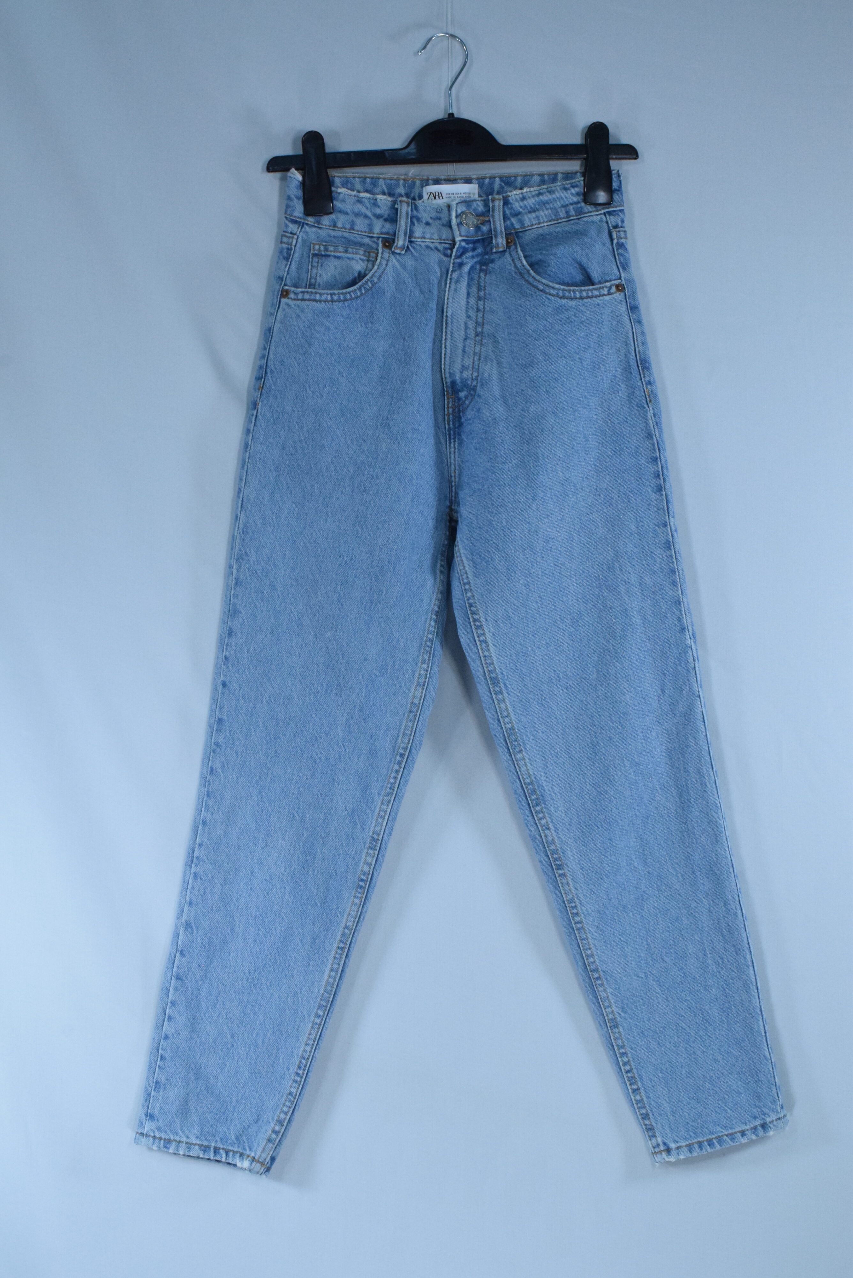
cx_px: 426
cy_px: 639
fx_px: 1651
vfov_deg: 42.3
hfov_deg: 29.0
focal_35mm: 46
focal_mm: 31
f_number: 14
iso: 3200
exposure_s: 1/250
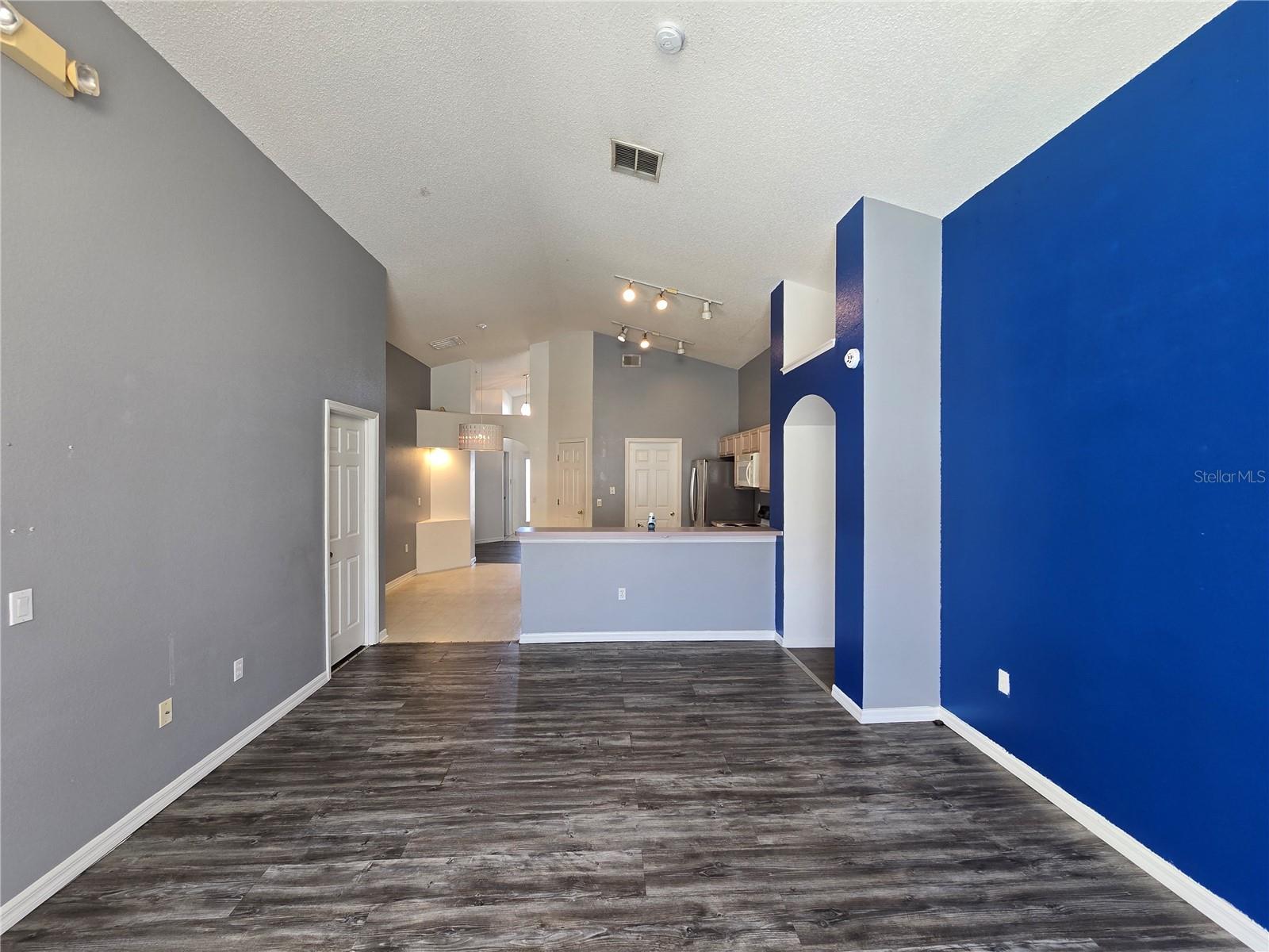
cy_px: 476
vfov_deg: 89.9
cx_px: 634
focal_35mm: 13
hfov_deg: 106.2
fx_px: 477
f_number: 2.2
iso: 100
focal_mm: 2.2
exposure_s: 1/60
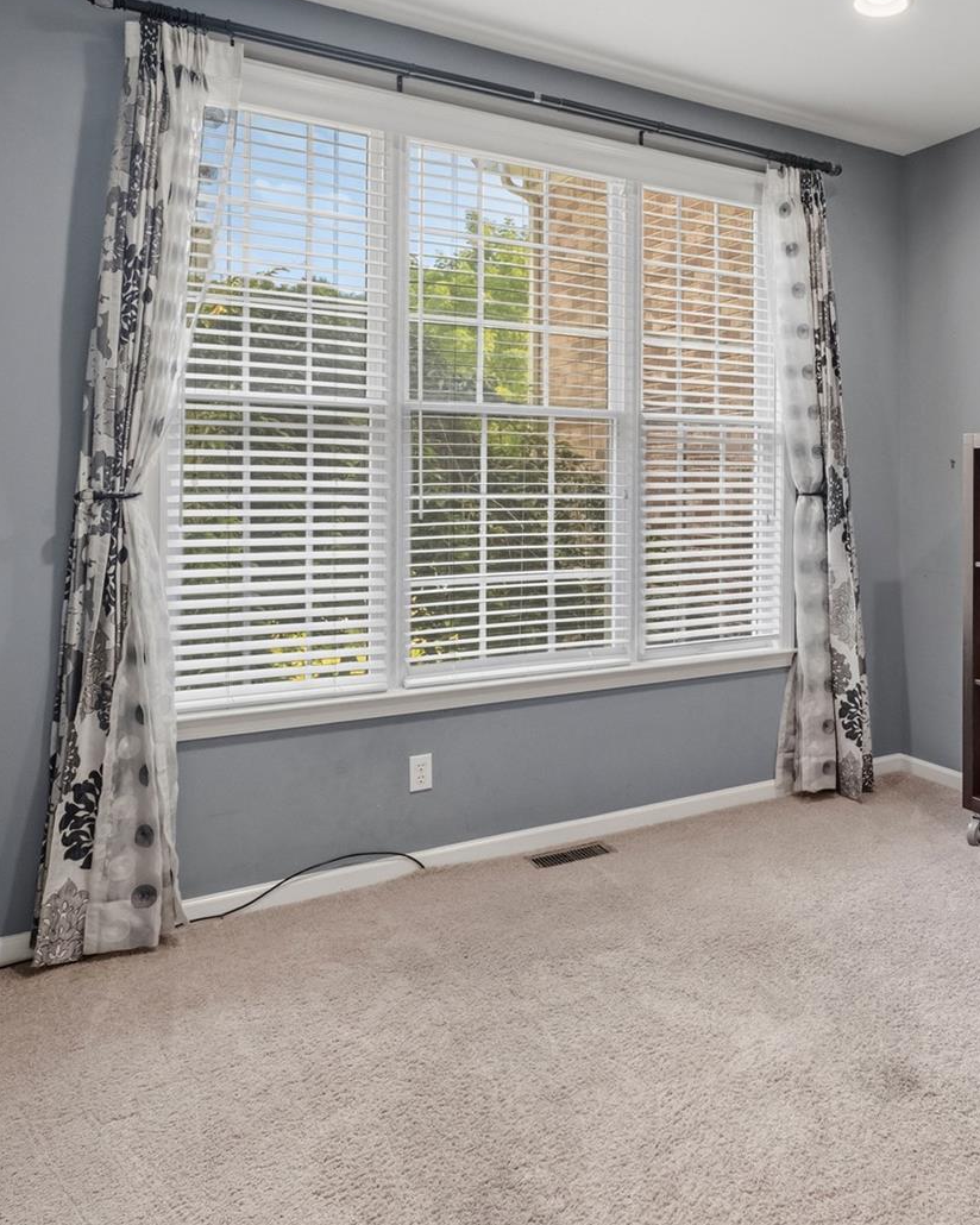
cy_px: 475
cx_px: 815
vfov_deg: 61.5
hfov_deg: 48.0
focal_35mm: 28
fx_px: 1015
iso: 1250
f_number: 6.4
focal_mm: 10
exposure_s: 1/2
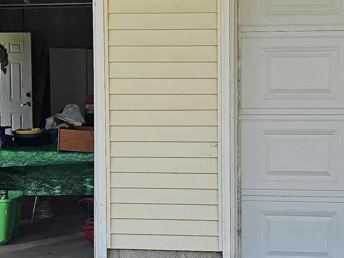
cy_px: 172
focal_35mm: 82
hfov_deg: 23.8
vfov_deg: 17.9
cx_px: 203
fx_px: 815
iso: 40
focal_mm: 6.3
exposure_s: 1/359
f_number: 1.7
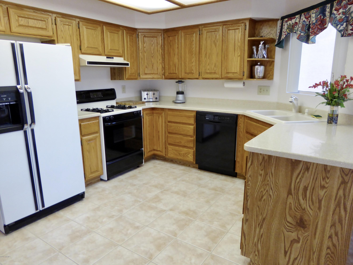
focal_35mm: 25
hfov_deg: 69.4
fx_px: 255
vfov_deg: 54.9
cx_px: 176
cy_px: 132
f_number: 3.3
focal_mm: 4.3
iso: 320
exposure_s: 1/60
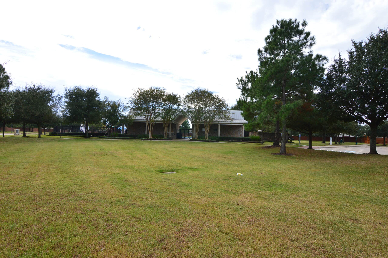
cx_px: 194
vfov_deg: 63.1
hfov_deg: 85.5
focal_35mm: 20
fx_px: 210
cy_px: 129
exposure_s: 1/400
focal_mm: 13
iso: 400
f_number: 11
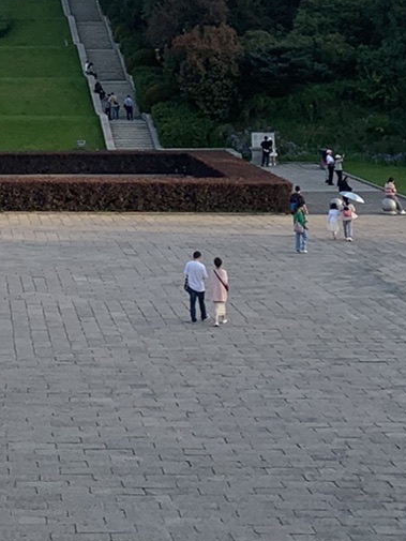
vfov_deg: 18.2
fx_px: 1610
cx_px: -79
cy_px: -79
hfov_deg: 14.0
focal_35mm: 103
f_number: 1.8
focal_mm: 4.25
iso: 25
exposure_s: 1/871
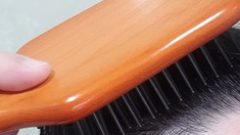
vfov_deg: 18.4
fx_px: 414
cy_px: 96
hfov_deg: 32.3
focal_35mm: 65
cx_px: 145
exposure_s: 1/24
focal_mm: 2.92
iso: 160
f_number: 1.7
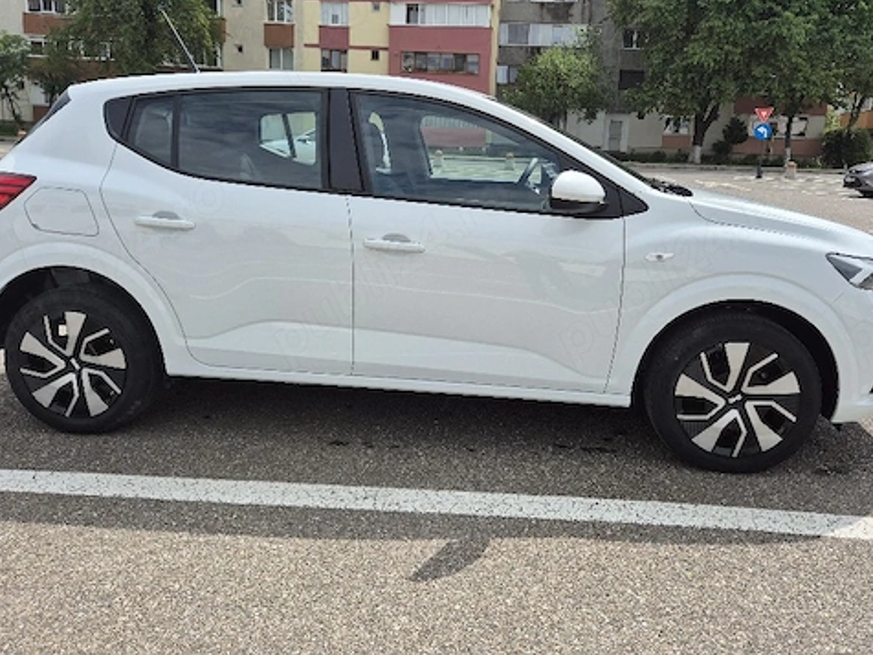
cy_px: 277
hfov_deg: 61.6
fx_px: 731
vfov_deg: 48.1
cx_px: 464
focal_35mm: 29
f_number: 1.8
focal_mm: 5.4
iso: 25
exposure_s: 1/2500
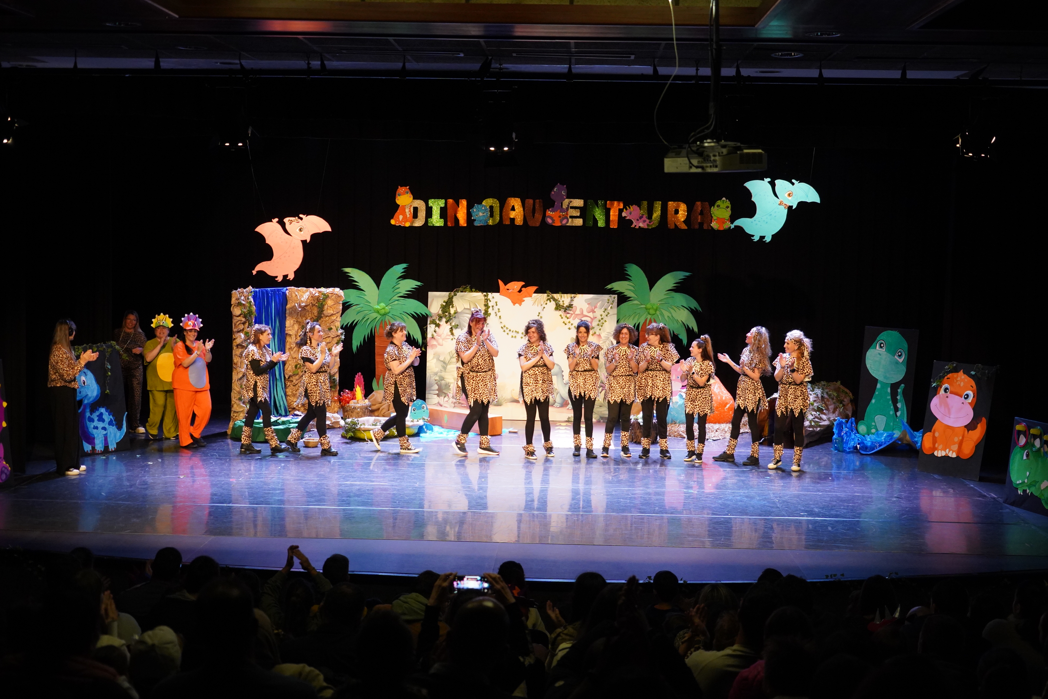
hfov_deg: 37.5
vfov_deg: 25.5
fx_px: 1543
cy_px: 350
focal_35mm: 53
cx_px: 524
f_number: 4.5
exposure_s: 1/160
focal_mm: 53
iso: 5000
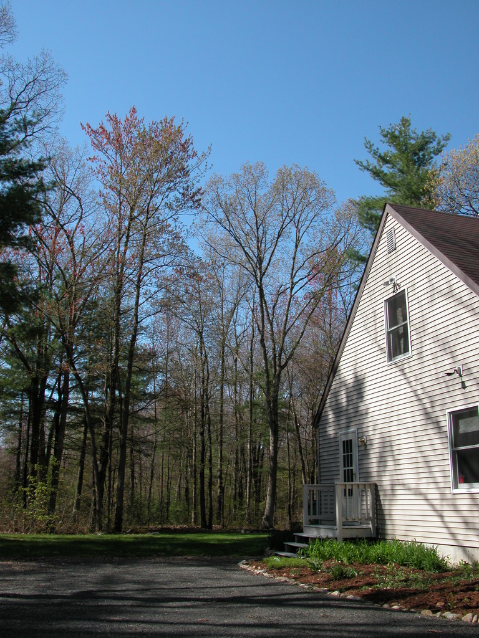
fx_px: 646
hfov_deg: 40.7
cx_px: 240
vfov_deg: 52.6
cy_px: 319
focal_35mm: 35
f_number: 5.6
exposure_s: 1/296
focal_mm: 8.9
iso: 100
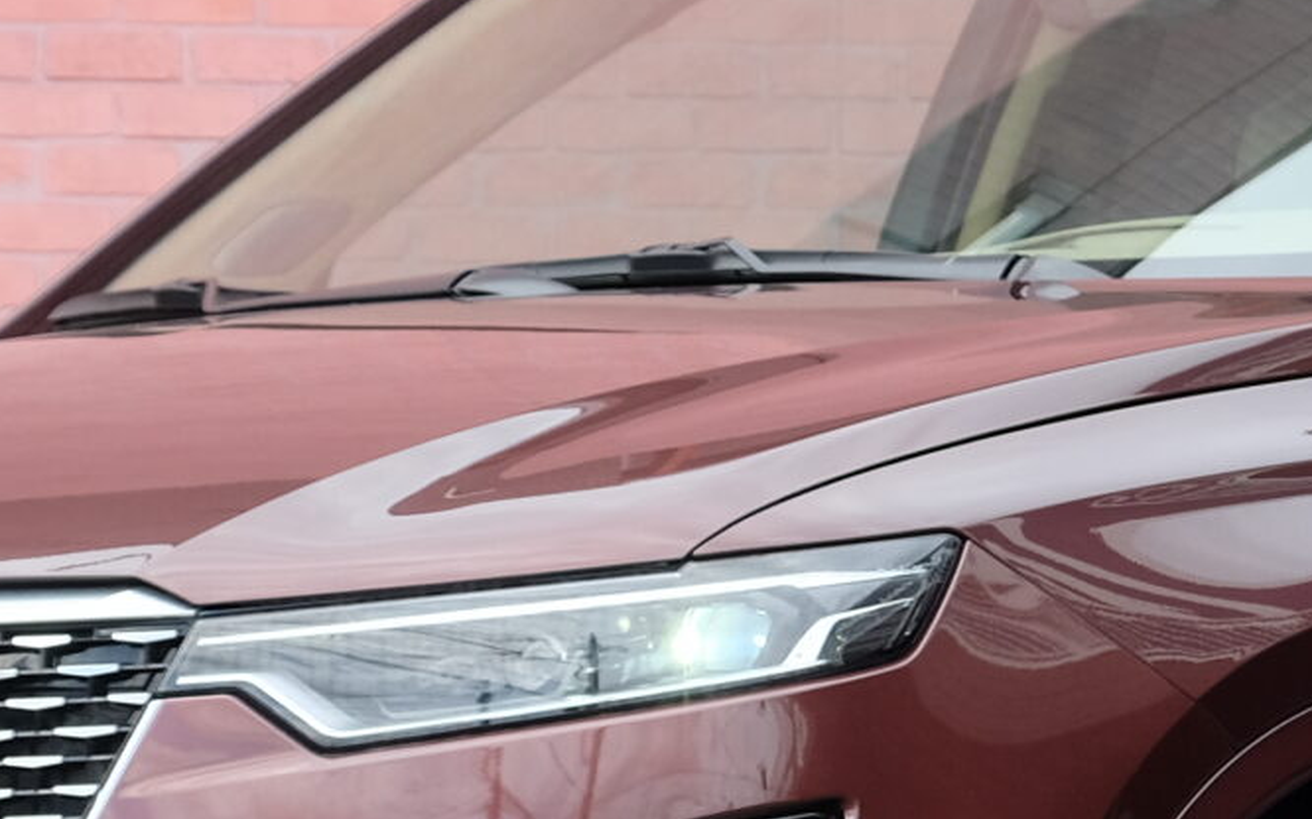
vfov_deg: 4.0
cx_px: 1292
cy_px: 643
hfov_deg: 6.4
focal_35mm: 325
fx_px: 11619
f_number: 5.6
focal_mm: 55
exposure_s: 1/340
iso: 400
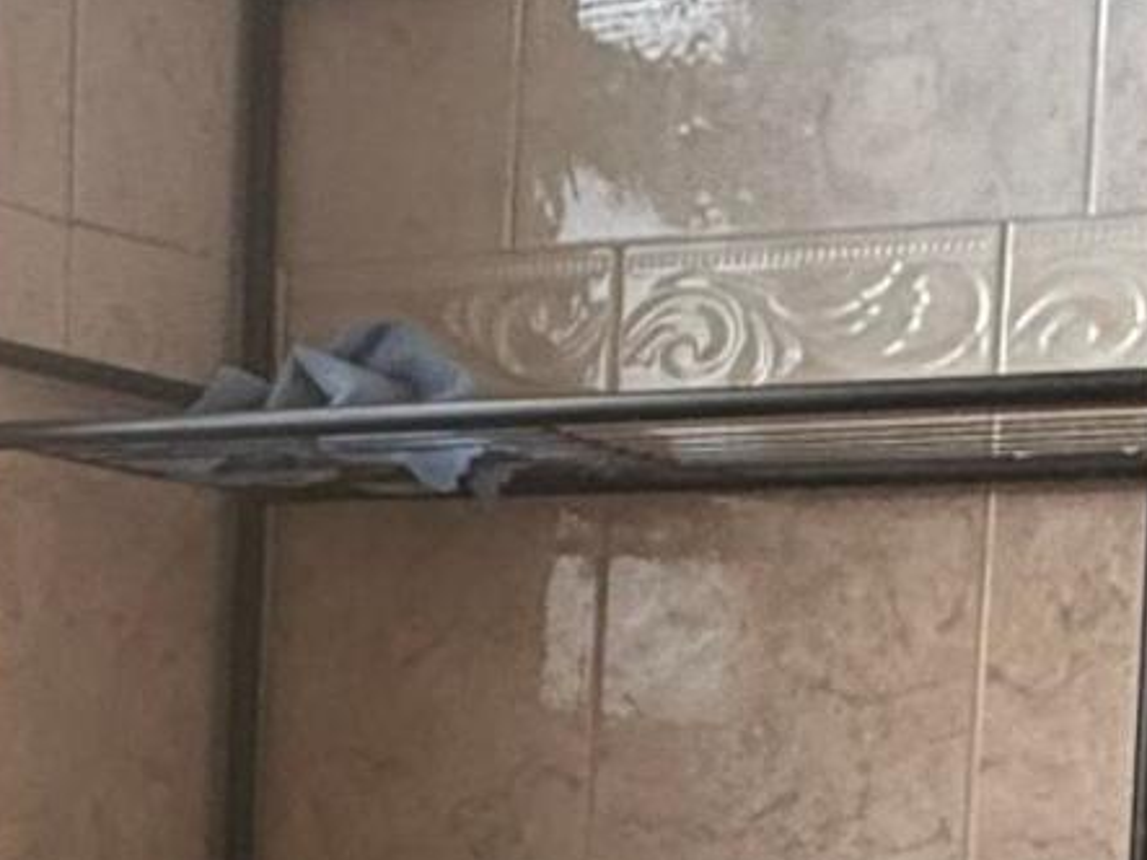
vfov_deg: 15.7
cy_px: 1000
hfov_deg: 21.5
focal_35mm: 91
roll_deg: -1.8
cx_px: 515
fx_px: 3014
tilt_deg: -3.1
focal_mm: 2.22
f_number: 2.2
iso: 400
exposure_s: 1/99
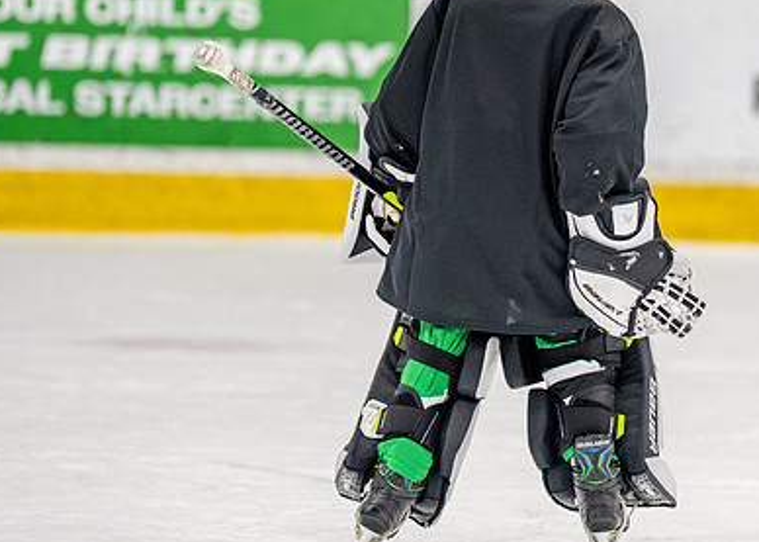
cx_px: 532
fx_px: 7953
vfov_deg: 3.9
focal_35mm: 369
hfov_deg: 5.5
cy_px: 178
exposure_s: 1/1250
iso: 1000
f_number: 2.8
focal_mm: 188
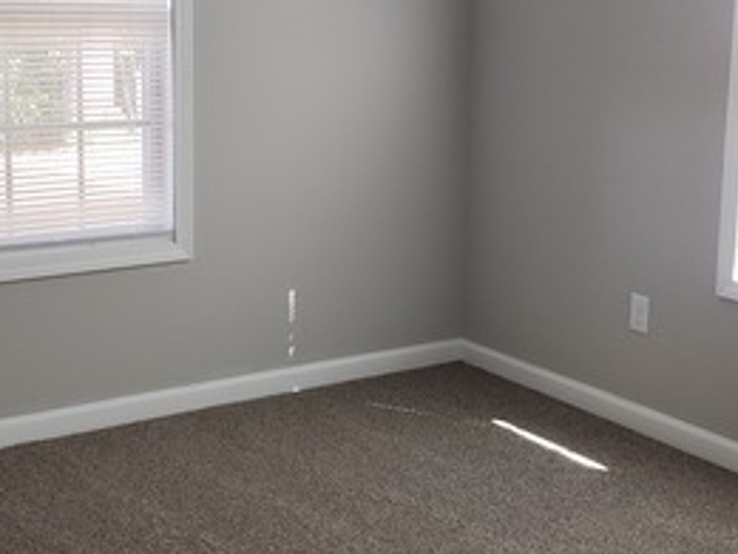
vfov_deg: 24.7
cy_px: 203
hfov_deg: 32.7
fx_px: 1258
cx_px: 332
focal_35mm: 59
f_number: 1.8
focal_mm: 6.4
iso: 64
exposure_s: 1/60
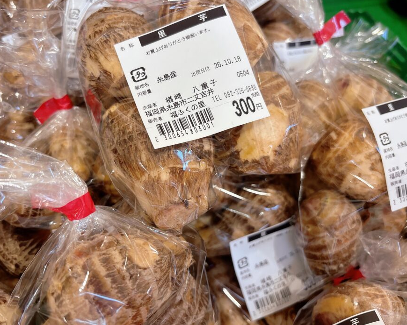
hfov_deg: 62.1
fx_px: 337
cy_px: 164
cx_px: 184
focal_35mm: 28
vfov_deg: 51.5
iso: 80
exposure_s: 1/60
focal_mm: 5.96
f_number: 1.6
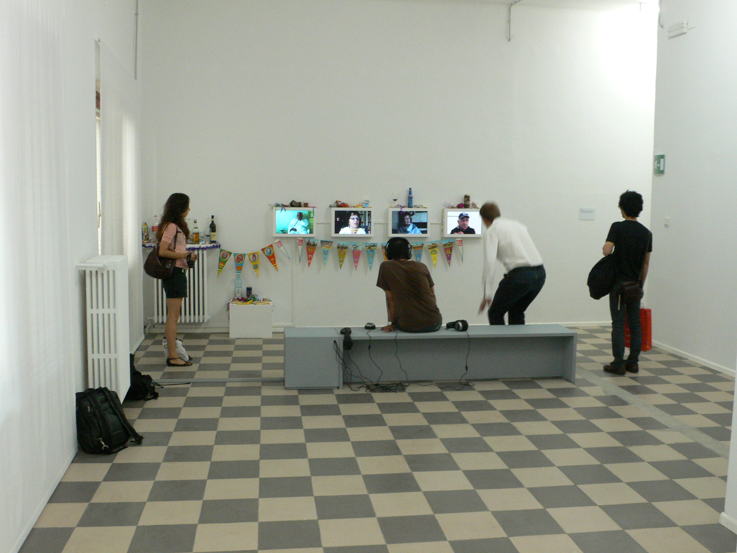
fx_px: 724
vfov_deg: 41.8
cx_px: 368
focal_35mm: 34
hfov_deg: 54.0
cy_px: 276
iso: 200
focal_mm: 6.3
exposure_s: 1/20
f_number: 3.2
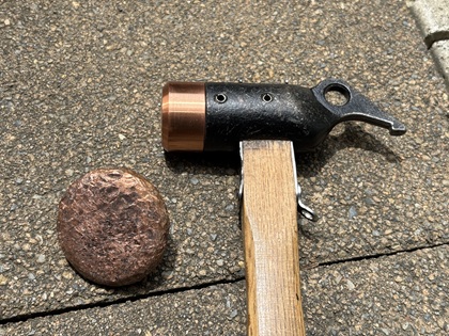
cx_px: 224
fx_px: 674
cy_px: 168
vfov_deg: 28.0
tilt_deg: -59.1
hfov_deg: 36.8
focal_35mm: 52
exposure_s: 1/1007
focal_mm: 5.96
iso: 32
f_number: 1.6
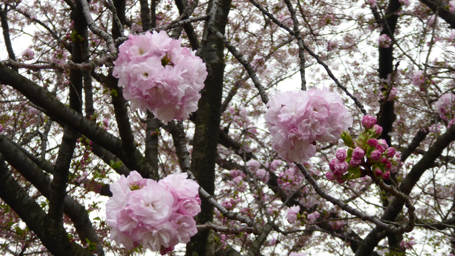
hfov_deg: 25.9
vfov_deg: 14.7
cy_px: 168
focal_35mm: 82
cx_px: 227
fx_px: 989
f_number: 4.5
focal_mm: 12.5
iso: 100
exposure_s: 1/160
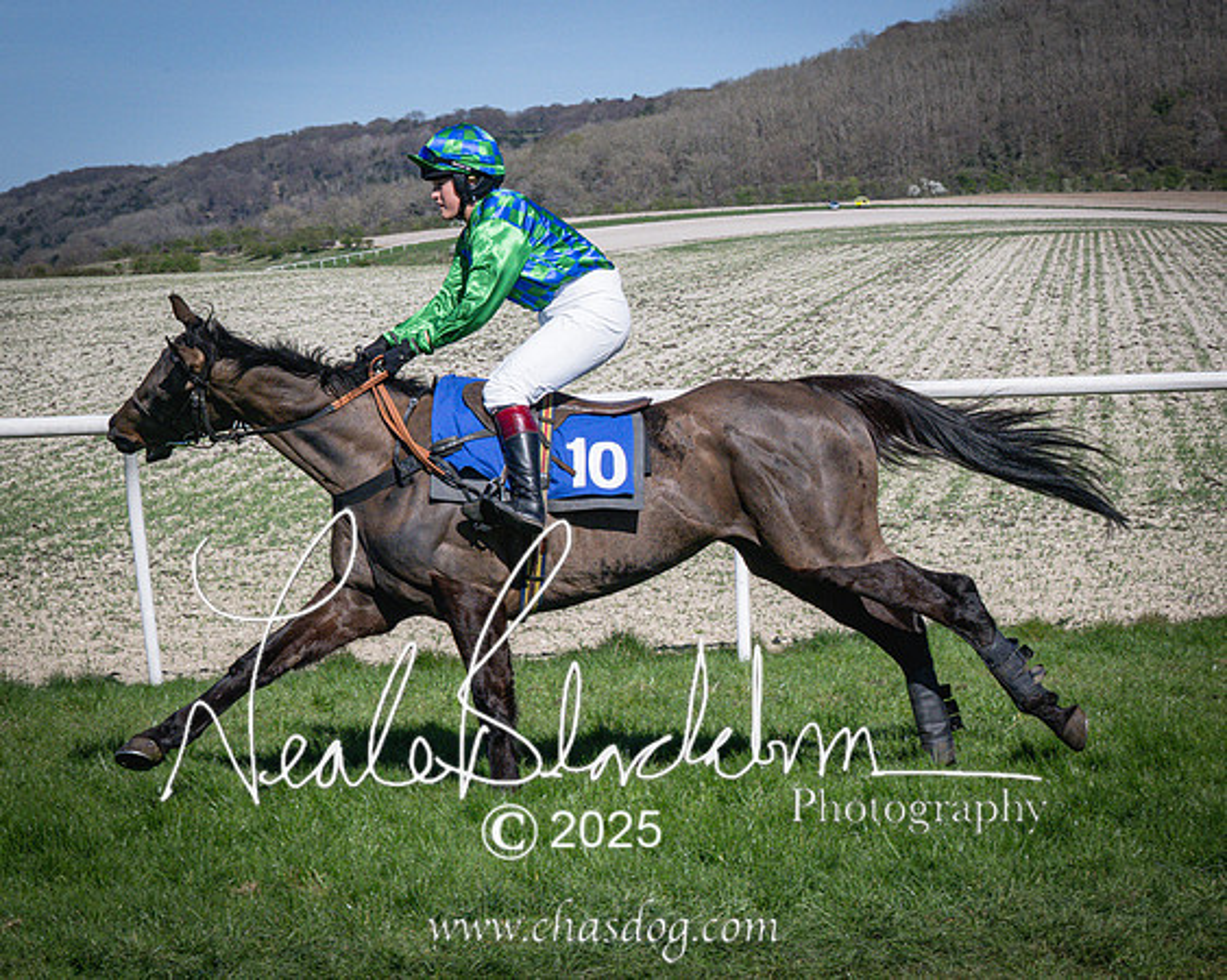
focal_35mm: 117
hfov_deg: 16.4
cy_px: 522
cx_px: 705
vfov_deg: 13.1
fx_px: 4255
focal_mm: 86
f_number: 20
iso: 2500
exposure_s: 1/1600
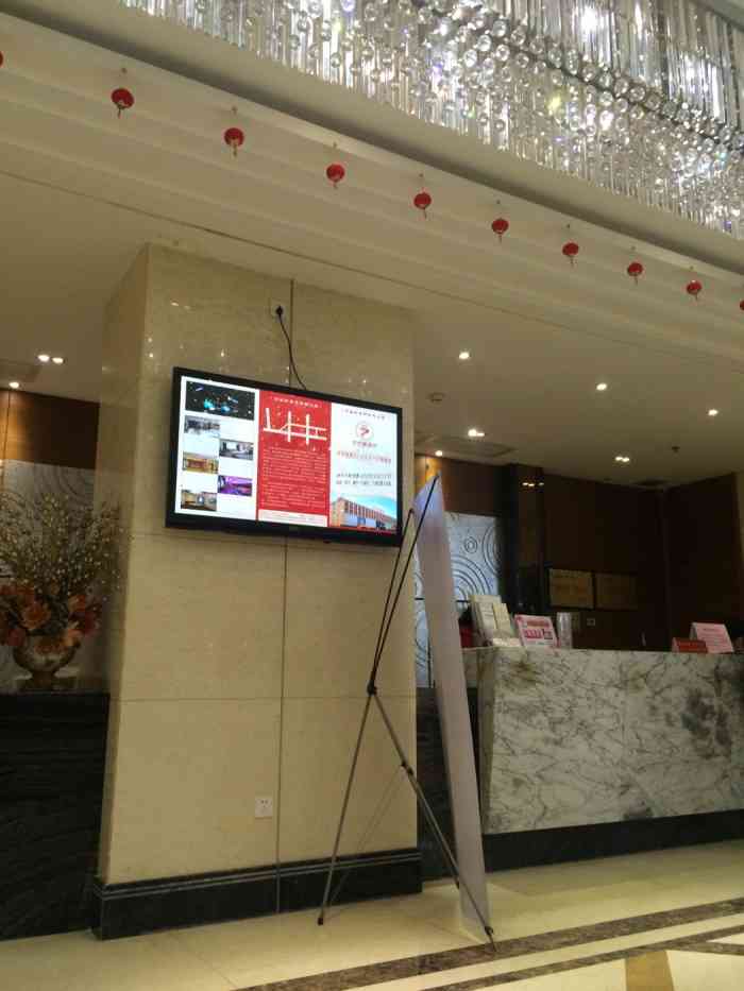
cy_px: 496
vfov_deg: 60.0
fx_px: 860
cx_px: 372
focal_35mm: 30
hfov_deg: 46.8
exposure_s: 1/30
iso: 160
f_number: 2.2
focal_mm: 4.12
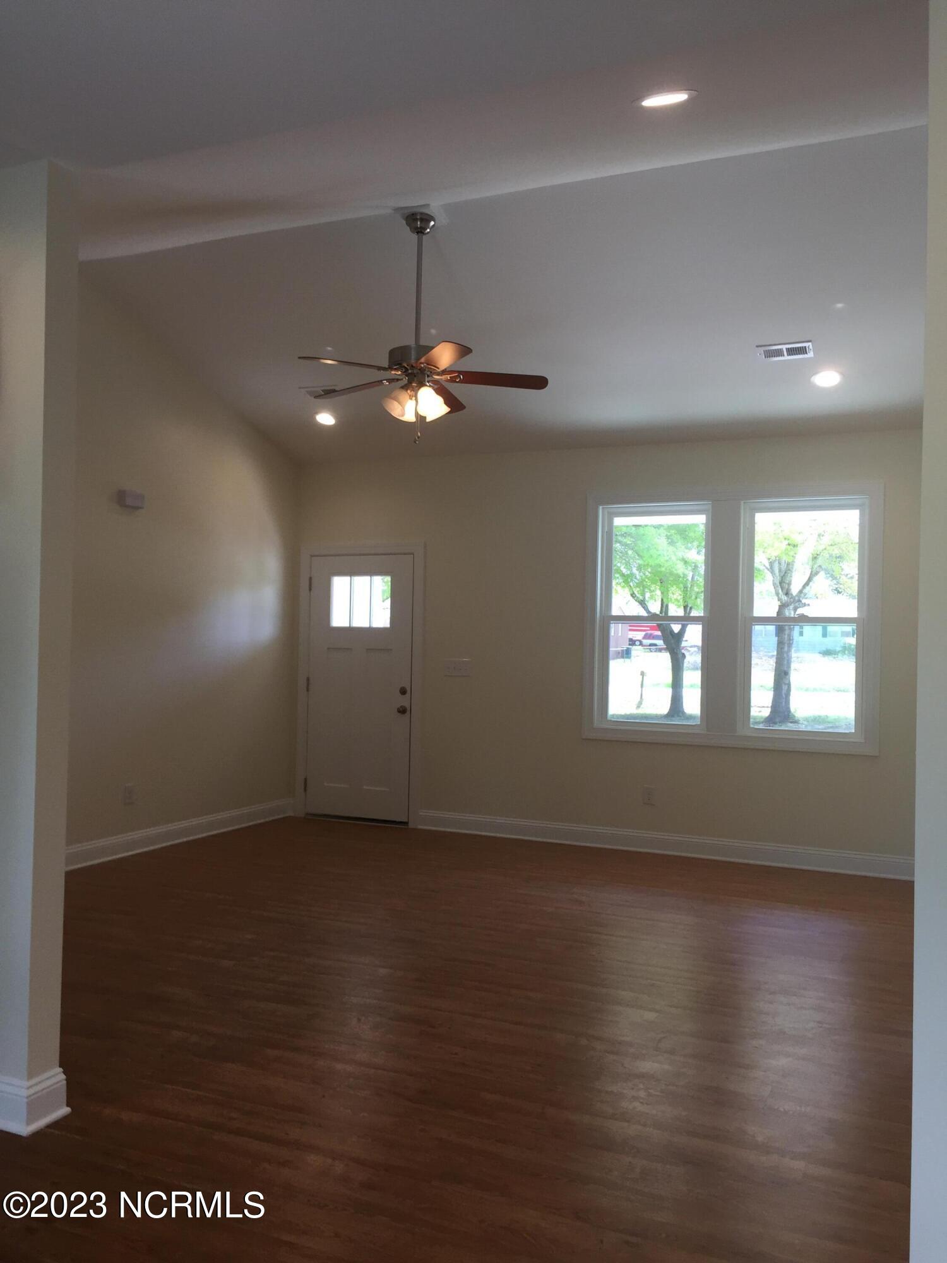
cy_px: 632
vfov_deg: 61.7
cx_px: 474
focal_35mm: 29
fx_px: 1058
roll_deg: -1.7
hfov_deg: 48.2
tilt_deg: -0.5
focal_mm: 4.15
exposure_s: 1/120
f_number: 2.2
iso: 50
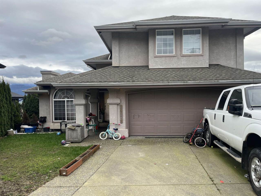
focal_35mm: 26
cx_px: 130
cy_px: 98
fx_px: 196
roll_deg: +1.1
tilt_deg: -0.3
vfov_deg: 53.1
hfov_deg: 67.3
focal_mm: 5.1
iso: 40
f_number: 1.6
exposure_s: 1/247
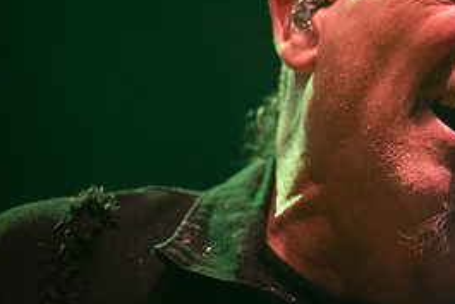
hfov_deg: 6.9
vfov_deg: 4.6
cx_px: 453
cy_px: 102
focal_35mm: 296
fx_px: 3743
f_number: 3.2
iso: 2500
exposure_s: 1/160
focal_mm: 135
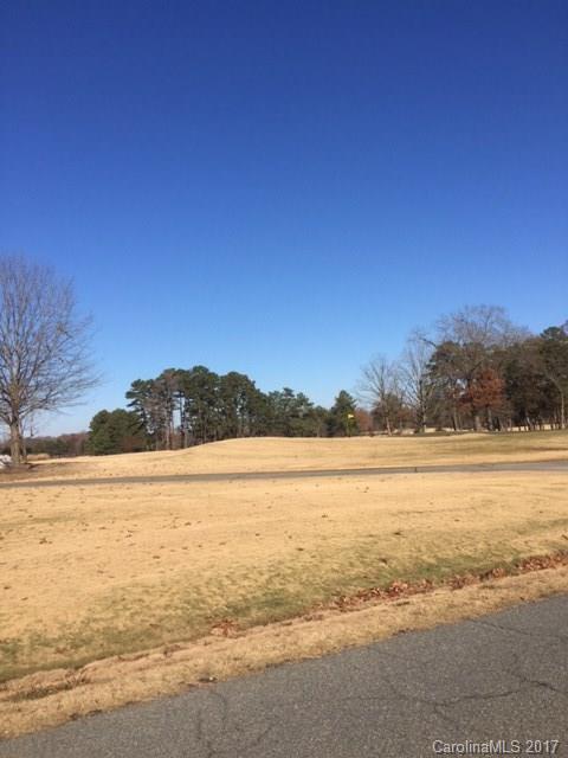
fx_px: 634
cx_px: 284
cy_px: 379
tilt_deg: +5.4
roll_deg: +5.7
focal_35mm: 29
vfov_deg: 61.7
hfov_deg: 48.2
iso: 32
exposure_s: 1/2639
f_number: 2.2
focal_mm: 4.15
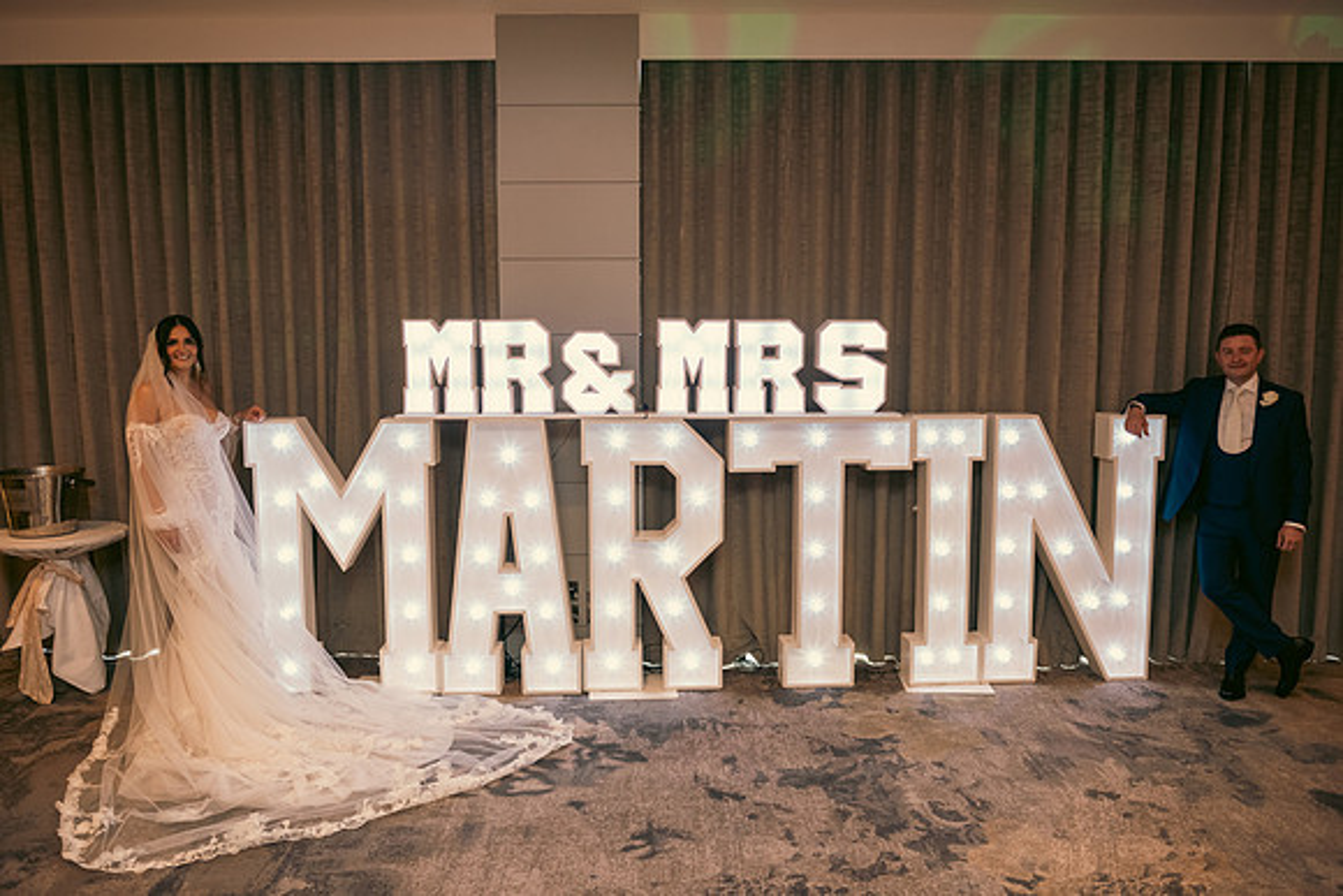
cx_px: 672
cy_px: 448
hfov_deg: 62.4
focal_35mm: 30
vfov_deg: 44.0
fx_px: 1108
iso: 800
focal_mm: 29
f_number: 3.5
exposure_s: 1/160
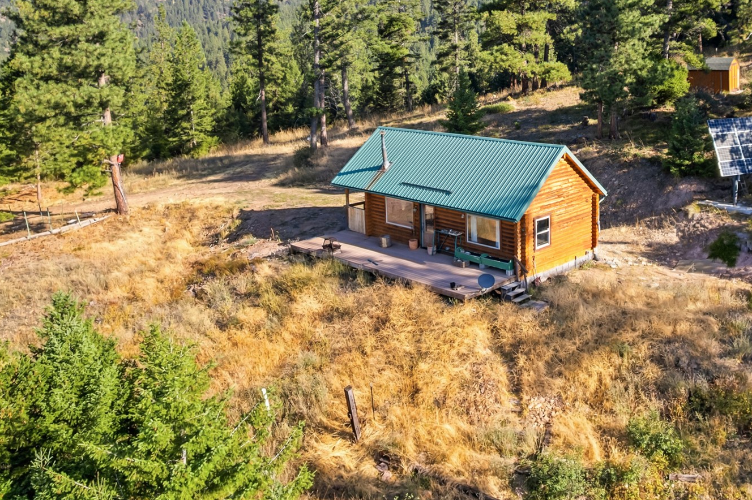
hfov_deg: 51.8
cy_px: 104
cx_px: 524
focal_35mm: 36
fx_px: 752
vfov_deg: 35.7
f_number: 2.8
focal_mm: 8.38
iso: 100
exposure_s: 1/60
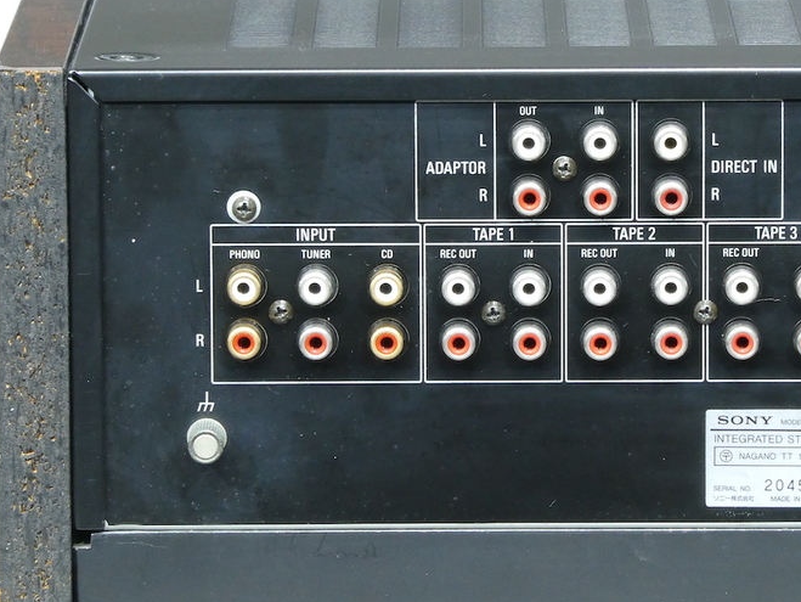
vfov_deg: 4.1
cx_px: 492
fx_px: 8427
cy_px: 353
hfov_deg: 5.4
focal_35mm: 364
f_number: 5.6
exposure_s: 1/2.5
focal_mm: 44.8
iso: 400
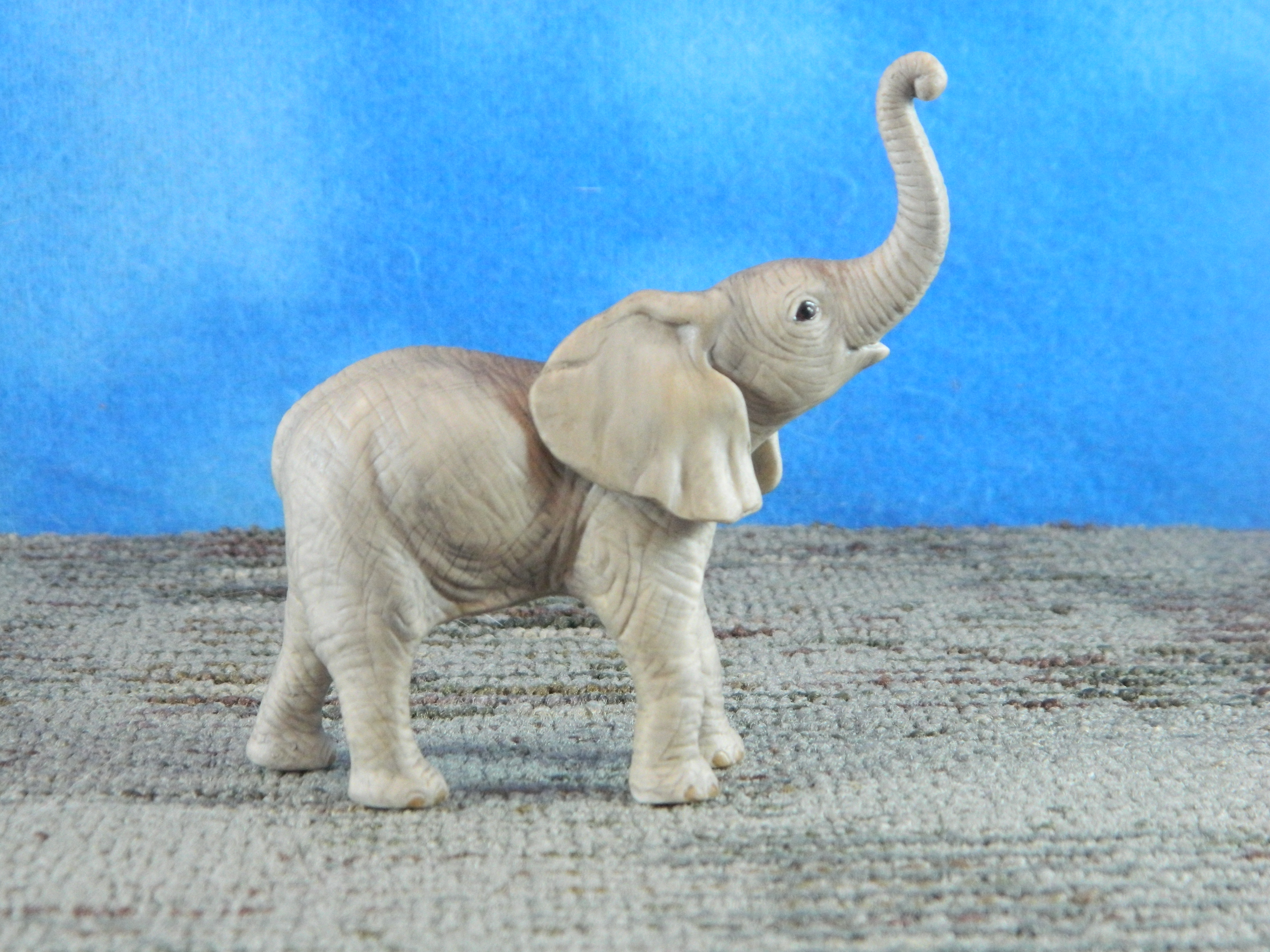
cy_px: 476
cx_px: 635
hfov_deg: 23.3
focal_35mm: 84
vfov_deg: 17.6
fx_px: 3082
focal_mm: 15.1
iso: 400
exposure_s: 1/15
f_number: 4.2
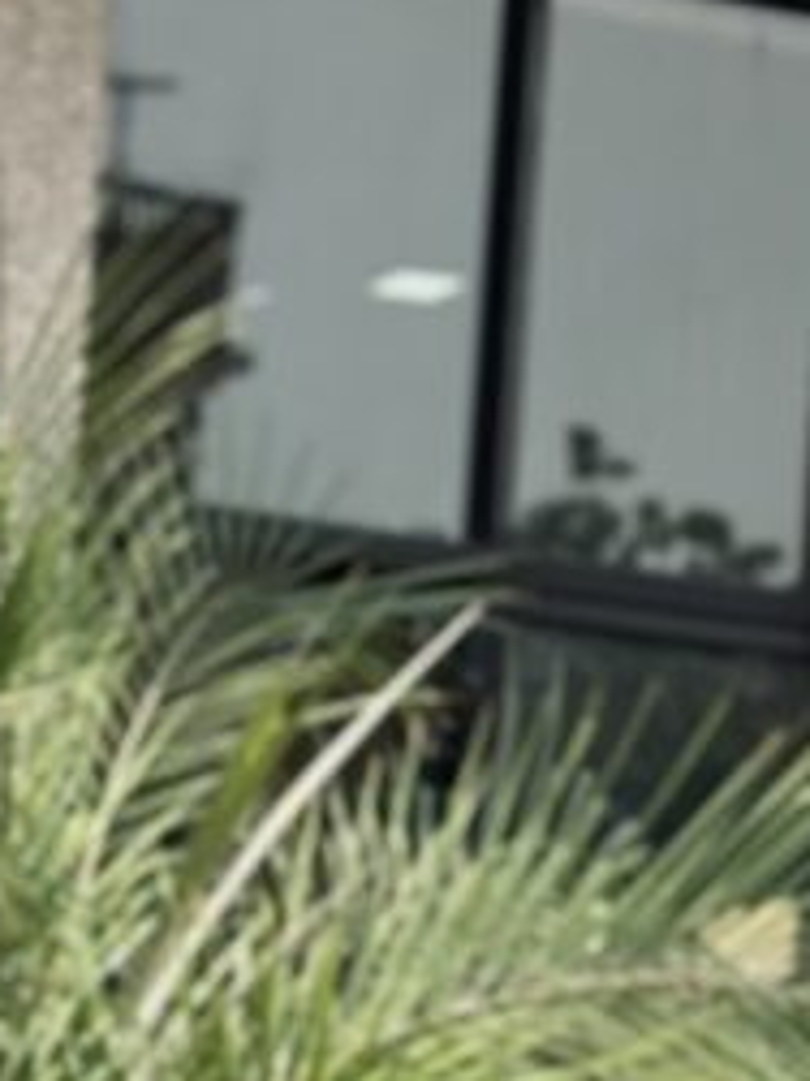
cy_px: 1705
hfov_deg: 7.4
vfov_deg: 9.7
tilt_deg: -0.3
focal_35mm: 196
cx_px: -534
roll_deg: -3.8
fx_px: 6120
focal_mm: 6.86
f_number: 1.78
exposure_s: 1/1783
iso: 80
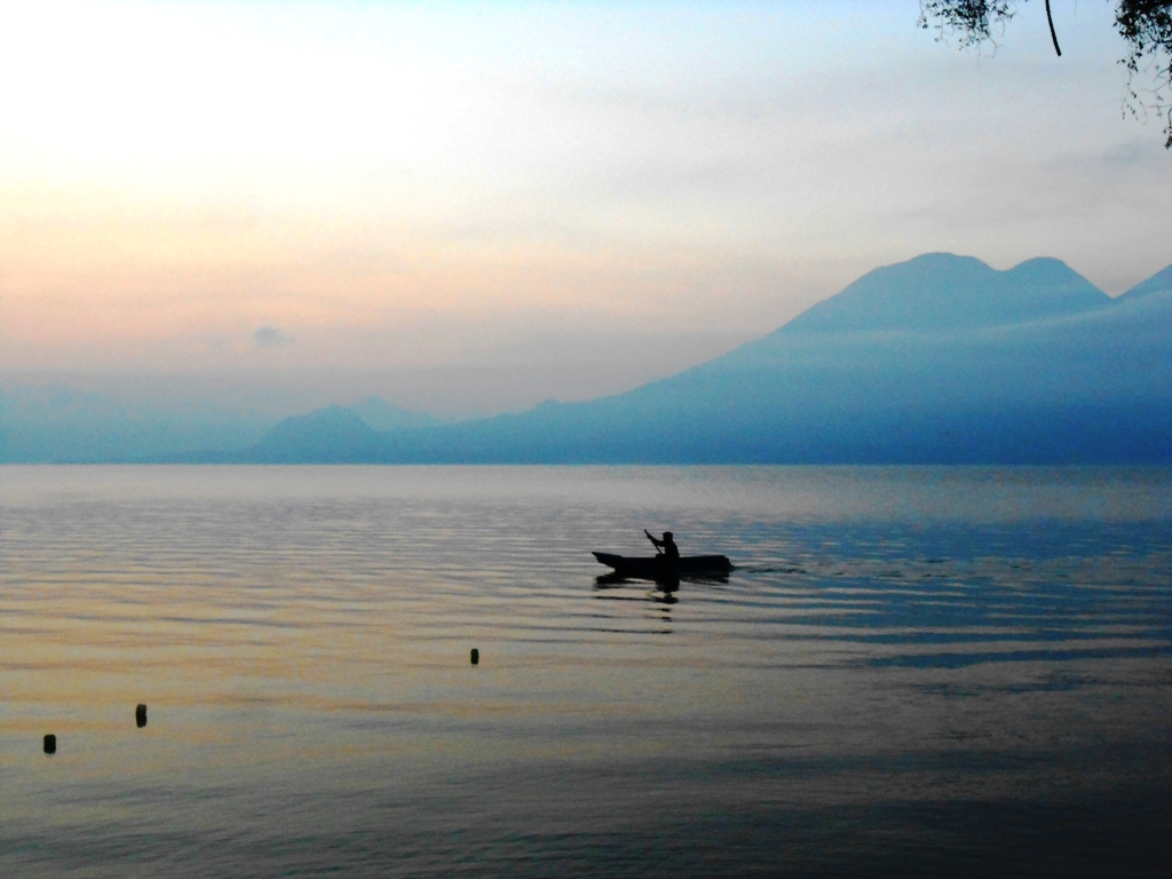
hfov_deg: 34.3
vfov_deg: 26.1
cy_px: 440
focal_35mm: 56
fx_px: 1896
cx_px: 586
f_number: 5.2
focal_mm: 10
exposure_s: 1/250
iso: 400
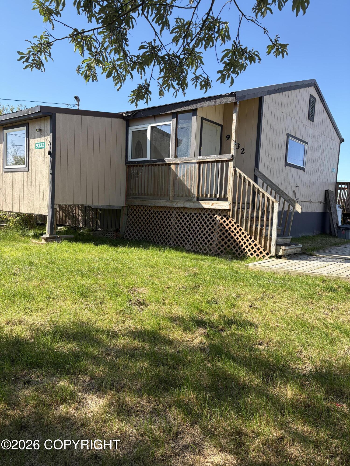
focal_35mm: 26
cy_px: 233
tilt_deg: -4.2
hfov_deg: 53.1
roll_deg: -1.9
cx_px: 175
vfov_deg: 67.3
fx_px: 351
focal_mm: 5.96
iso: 50
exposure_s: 1/1451
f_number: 1.6
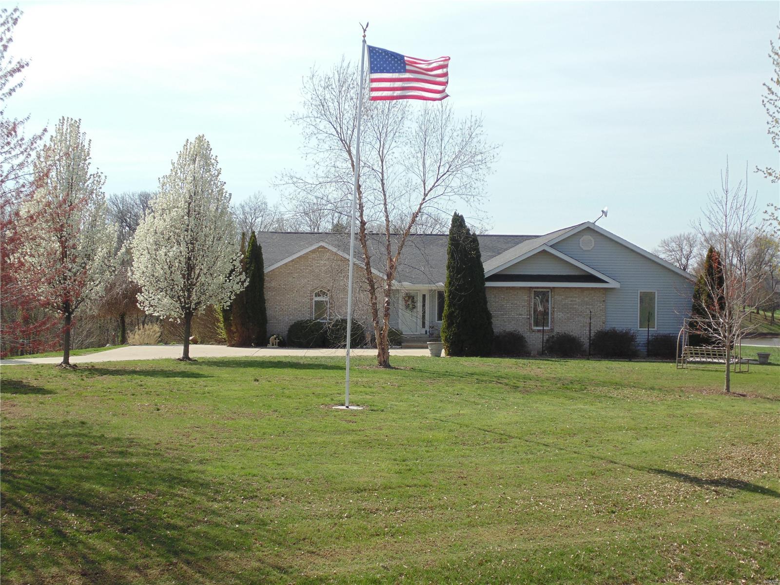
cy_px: 292
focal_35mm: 53
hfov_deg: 36.2
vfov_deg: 27.5
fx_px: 1194
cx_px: 390
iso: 80
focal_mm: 9.5
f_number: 3.9
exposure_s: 1/800
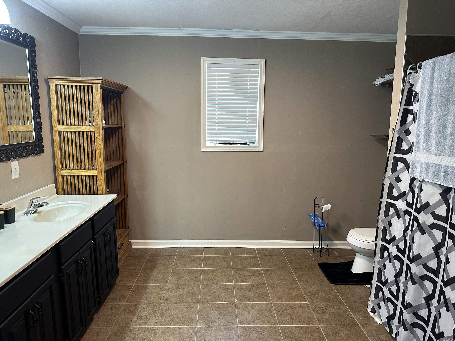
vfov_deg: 56.8
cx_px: 228
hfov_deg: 71.6
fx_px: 315
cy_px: 170
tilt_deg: -8.9
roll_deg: -1.2
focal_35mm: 24
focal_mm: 6.86
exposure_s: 1/60
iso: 200
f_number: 1.78
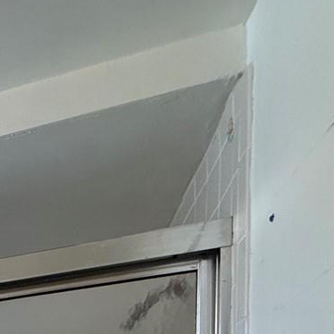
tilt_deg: +0.5
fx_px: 579
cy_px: 513
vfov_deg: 24.4
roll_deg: +0.0
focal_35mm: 53
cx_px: -263
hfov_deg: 21.4
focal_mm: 2.22
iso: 200
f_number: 2.2
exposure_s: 1/120
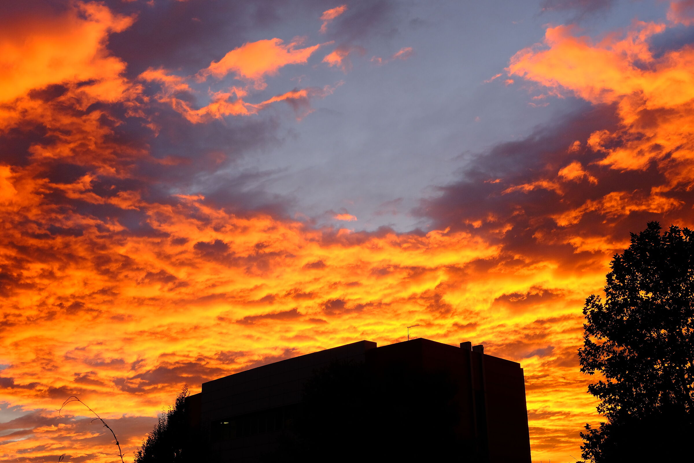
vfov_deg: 32.6
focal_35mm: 41
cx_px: 347
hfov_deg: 47.4
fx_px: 790
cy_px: 232
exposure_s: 1/100
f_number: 8
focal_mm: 27
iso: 800
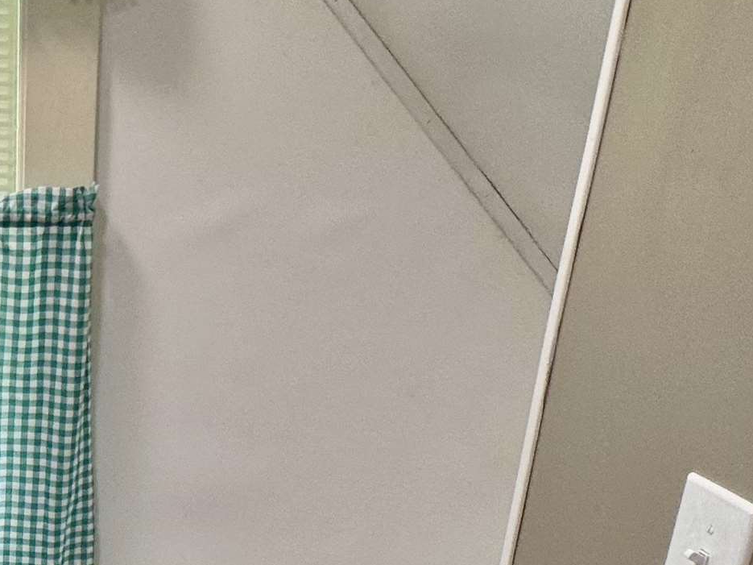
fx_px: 1001
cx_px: 23
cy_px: 480
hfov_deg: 37.4
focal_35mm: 46
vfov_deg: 30.5
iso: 125
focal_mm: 2.22
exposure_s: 1/120
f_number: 2.2
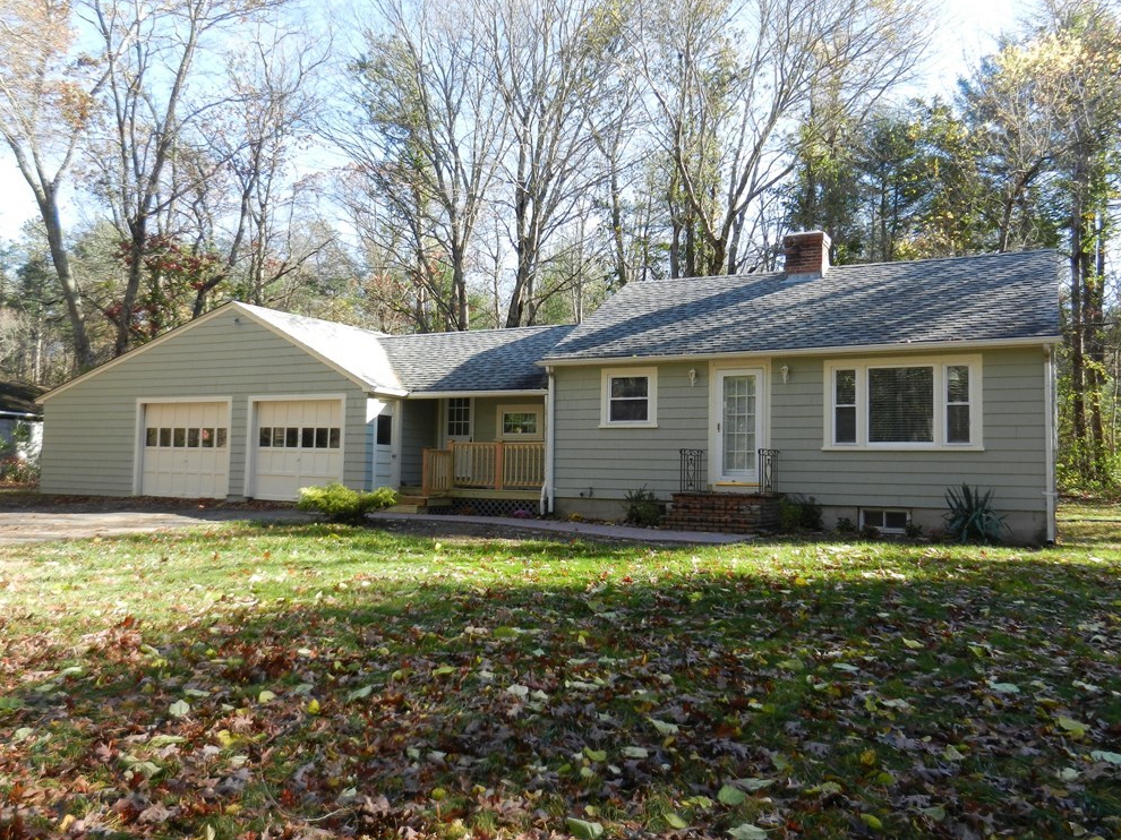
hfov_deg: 60.0
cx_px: 542
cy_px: 420
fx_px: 971
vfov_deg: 46.8
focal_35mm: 30
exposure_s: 1/200
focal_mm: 5.1
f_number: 3.6
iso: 160
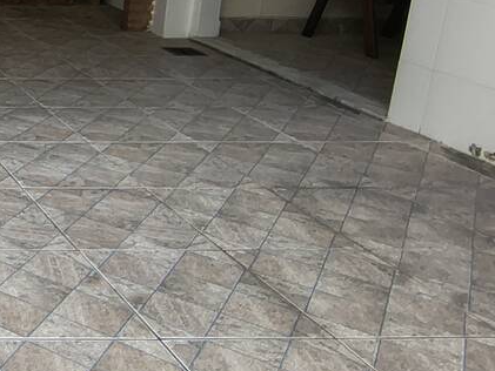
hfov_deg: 27.1
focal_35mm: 41
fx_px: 586
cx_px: -286
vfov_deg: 32.6
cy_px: 7
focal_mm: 2.13
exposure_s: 1/100
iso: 165
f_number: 2.2
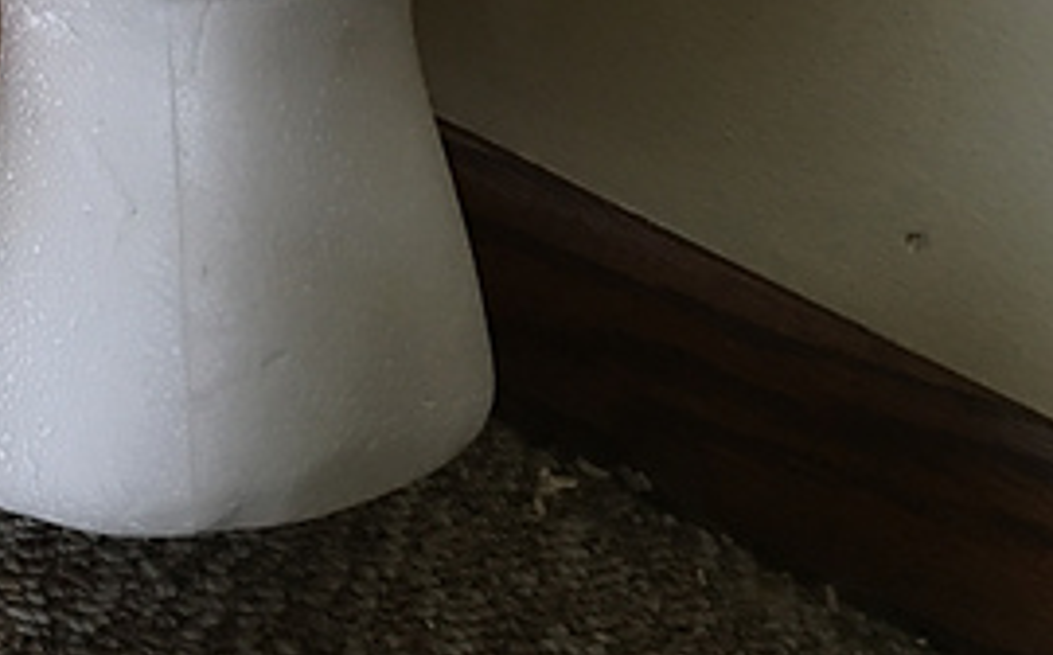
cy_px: -265
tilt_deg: -22.1
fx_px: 2092
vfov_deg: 16.5
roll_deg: -20.1
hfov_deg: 27.1
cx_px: 66
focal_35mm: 73
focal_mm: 4.15
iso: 80
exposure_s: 1/15
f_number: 2.2
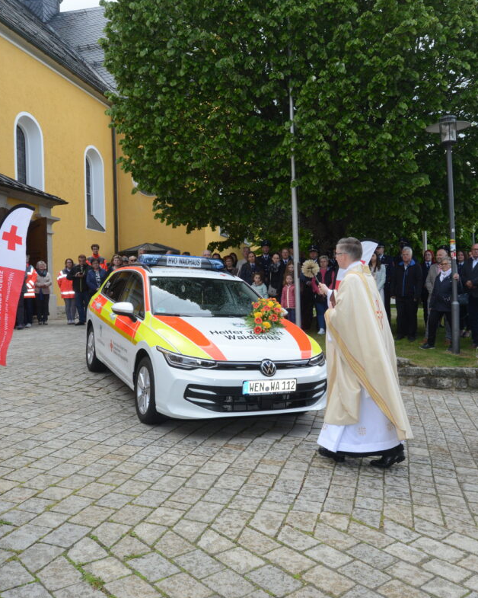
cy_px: 294
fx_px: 584
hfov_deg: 44.4
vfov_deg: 54.2
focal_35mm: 33
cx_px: 275
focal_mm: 23
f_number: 13
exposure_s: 1/250
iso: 1000
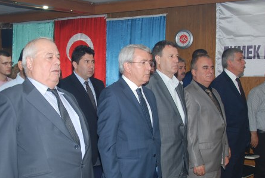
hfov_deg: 36.7
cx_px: 112
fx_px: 398
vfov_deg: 25.1
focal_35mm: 54
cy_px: 104
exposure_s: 1/60
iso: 200
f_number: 4
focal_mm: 20
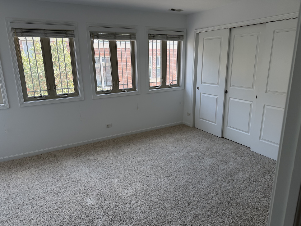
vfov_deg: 56.8
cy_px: 113
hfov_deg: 71.6
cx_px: 150
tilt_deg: -14.3
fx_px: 209
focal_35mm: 24
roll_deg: +1.4
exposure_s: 1/121
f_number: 1.78
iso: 80
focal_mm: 6.76
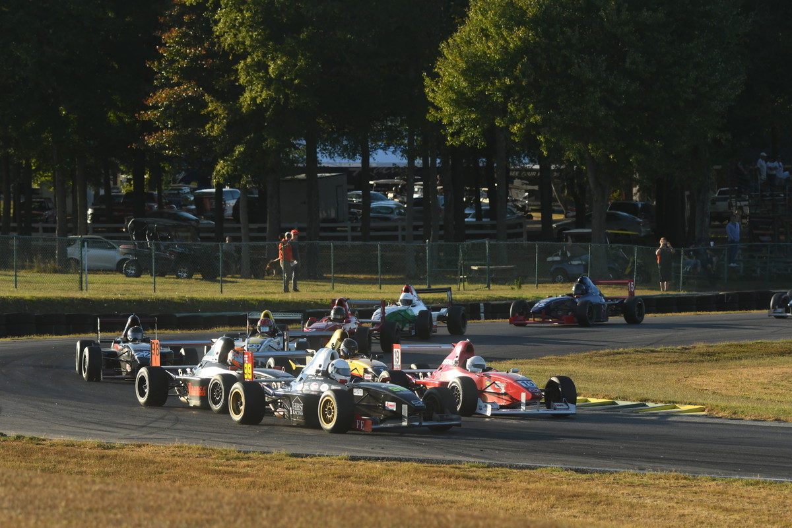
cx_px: 396
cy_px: 264
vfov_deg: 5.6
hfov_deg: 8.3
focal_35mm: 248
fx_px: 5445
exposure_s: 1/1000
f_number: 6.3
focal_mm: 165
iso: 400
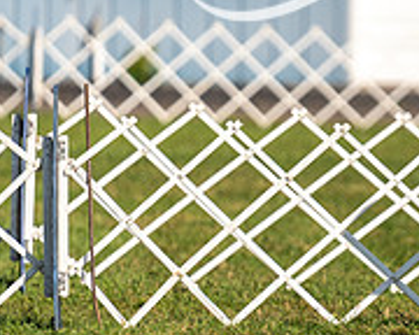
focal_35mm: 704
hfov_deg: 2.7
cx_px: 571
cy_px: 70
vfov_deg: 2.2
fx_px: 8730
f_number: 3.2
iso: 100
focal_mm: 200
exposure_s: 1/2500
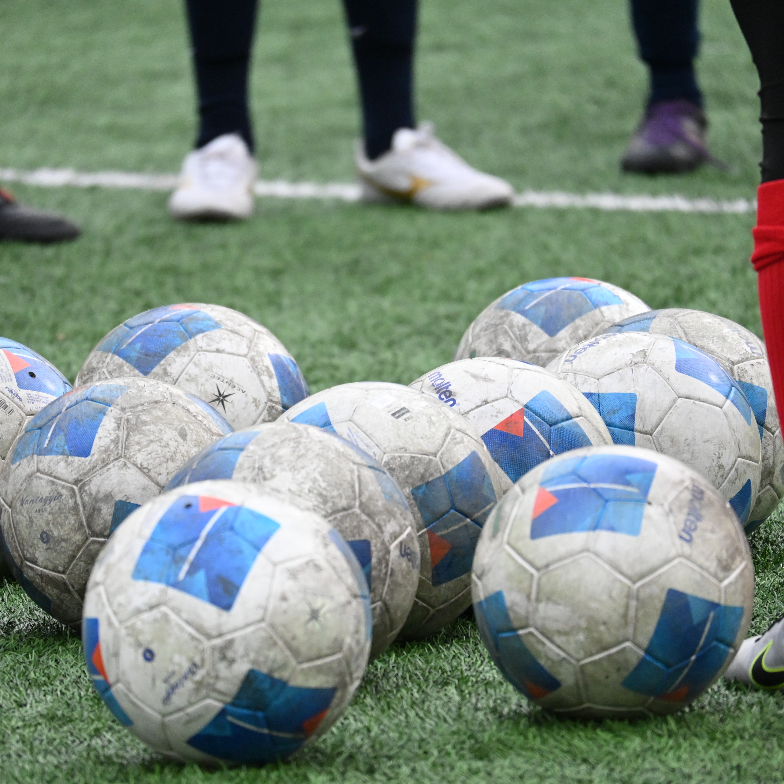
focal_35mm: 421
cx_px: 371
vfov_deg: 4.2
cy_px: 392
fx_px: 10788
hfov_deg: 4.2
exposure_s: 1/4000
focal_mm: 220
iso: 2800
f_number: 6
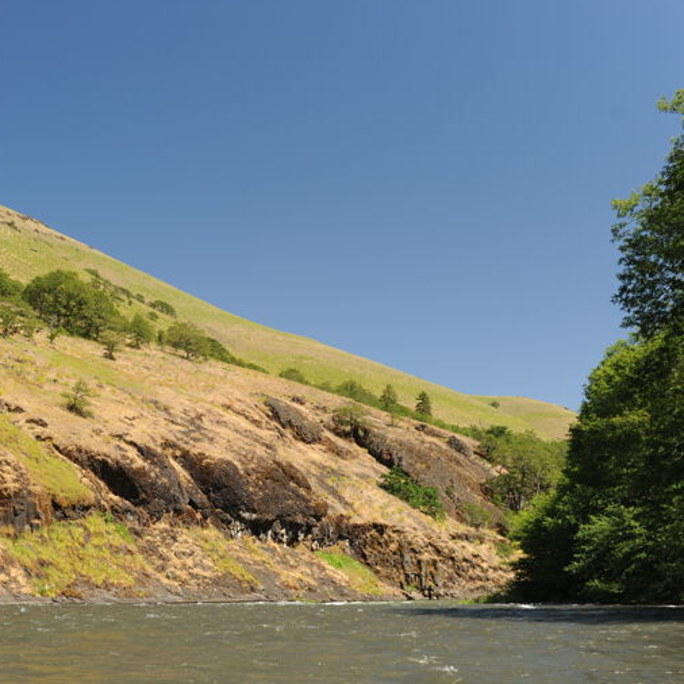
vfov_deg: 36.1
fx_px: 1051
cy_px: 343
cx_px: 242
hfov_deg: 35.8
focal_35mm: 47
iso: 200
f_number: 5.6
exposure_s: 1/320
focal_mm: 35
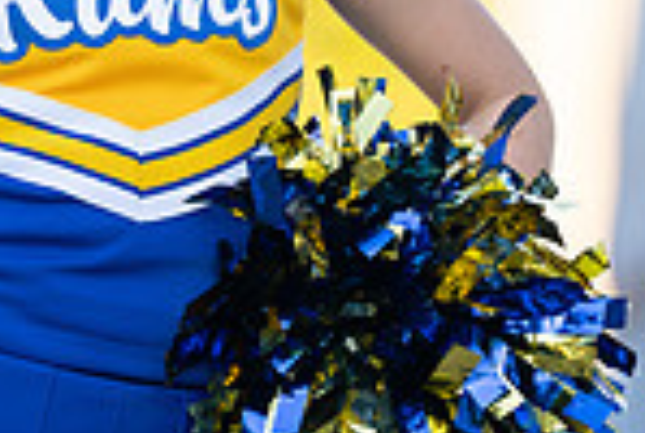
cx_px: 139
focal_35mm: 556
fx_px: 9982
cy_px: 37
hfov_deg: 3.7
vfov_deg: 2.5
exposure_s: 1/320
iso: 125
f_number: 2.8
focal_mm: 143
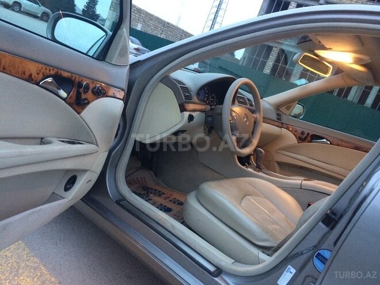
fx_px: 318
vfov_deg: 48.2
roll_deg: -21.3
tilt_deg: -13.2
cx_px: 190
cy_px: 142
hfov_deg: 61.7
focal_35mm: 29
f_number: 2.2
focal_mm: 4.15
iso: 250
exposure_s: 1/17
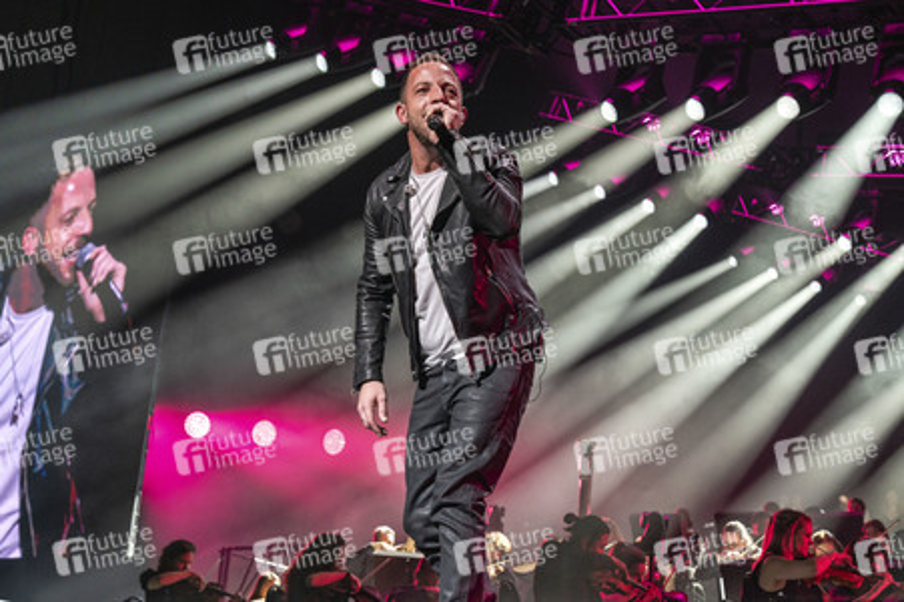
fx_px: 1230
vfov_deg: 27.5
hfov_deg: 40.4
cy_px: 301
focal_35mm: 49
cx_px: 452
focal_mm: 49
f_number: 5
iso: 2500
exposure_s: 1/320
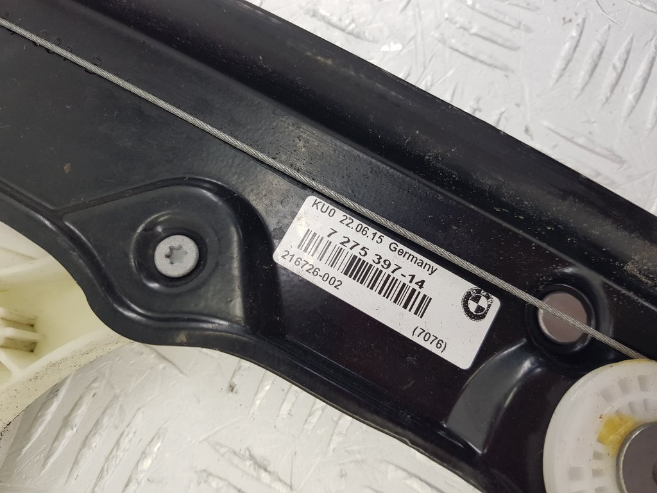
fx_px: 493
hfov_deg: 67.3
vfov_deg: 53.1
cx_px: 328
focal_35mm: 26
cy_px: 246
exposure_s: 1/100
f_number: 1.7
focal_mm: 4.2
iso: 80
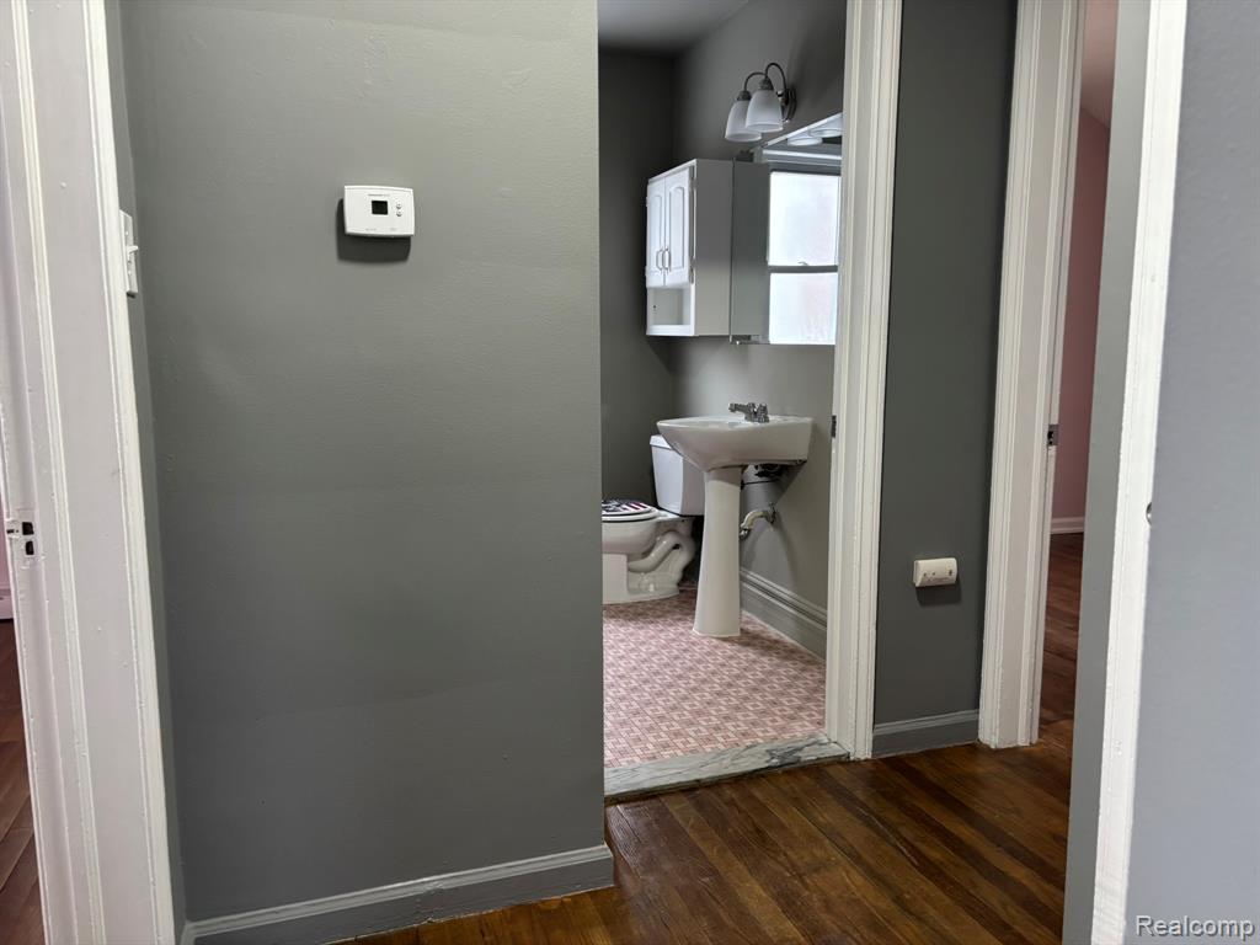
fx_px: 946
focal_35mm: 26
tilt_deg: -7.3
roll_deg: -0.5
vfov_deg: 53.1
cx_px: 630
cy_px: 472
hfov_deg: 67.3
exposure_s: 1/60
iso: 200
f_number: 1.6
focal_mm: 5.96
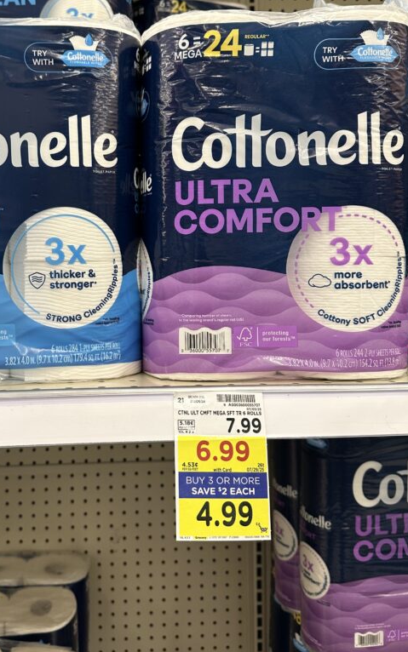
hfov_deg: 36.8
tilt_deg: -0.5
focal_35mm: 34
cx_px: 132
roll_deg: +0.5
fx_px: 605
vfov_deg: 56.4
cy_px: 272
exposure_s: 1/64
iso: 125
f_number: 1.78
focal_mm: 6.86
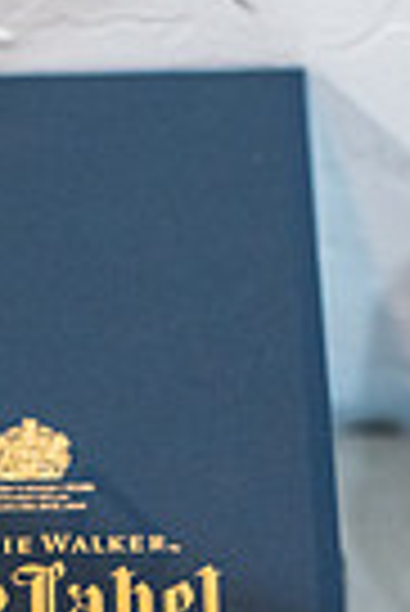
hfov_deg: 8.3
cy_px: 878
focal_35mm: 165
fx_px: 2811
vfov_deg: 12.0
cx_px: 59
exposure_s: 1/160
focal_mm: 50
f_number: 2.8
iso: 2500
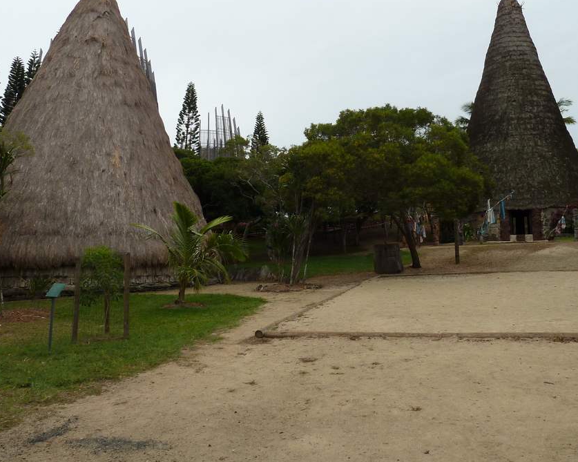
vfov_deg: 42.0
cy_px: 180
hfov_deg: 51.4
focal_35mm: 35
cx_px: 328
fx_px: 599
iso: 80
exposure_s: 1/160
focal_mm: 4.1
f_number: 4
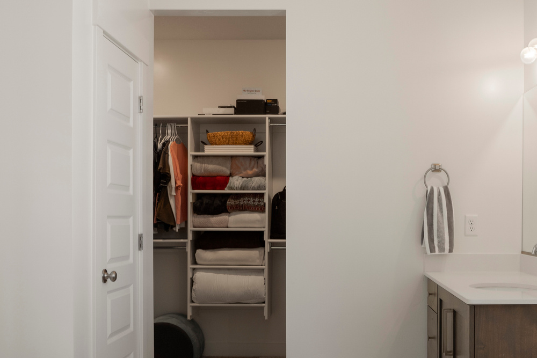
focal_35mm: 43
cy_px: 233
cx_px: 336
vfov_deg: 31.0
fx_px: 641
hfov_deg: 45.0
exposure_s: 1/15
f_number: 9
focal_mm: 21
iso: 250
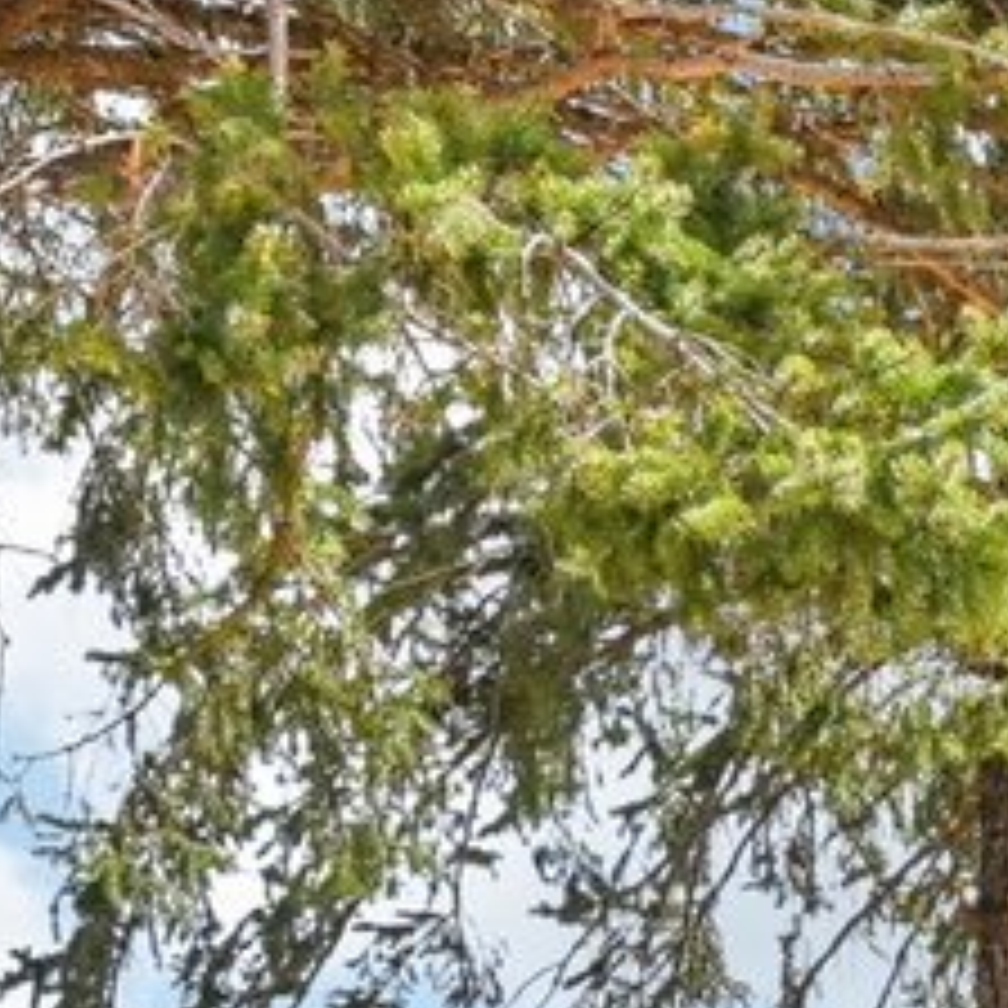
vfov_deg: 9.2
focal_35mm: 184
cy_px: 1526
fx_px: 6062
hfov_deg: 8.4
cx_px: 2763
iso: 800
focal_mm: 30
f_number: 8
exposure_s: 1/3200
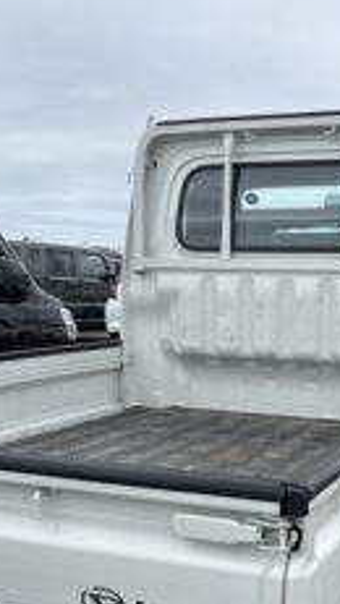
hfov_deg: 24.1
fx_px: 785
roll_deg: -1.1
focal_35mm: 49
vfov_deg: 40.4
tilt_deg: -14.7
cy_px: 481
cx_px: 267
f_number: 1.6
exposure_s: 1/2342
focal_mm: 5.96
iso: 50
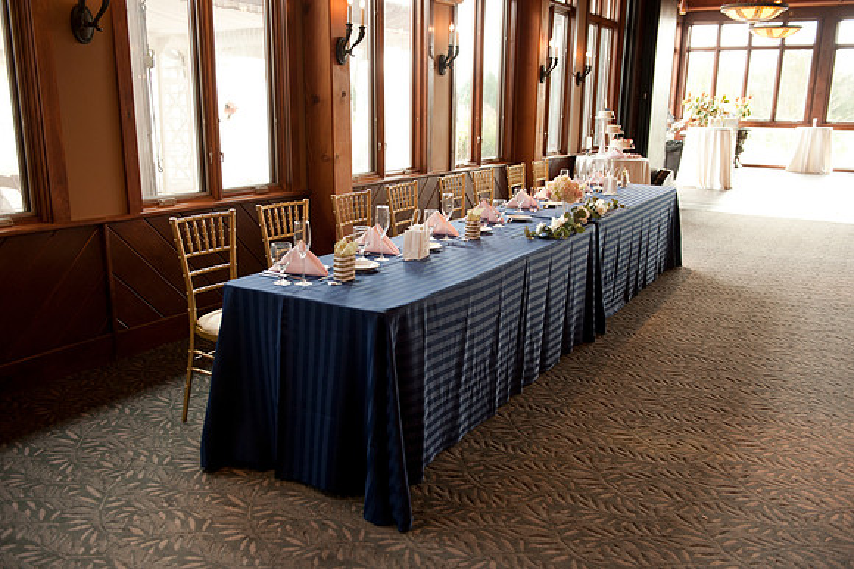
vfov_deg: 41.1
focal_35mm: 32
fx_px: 759
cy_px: 284
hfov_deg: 58.7
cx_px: 427
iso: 1000
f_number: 4
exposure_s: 1/80
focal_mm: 32
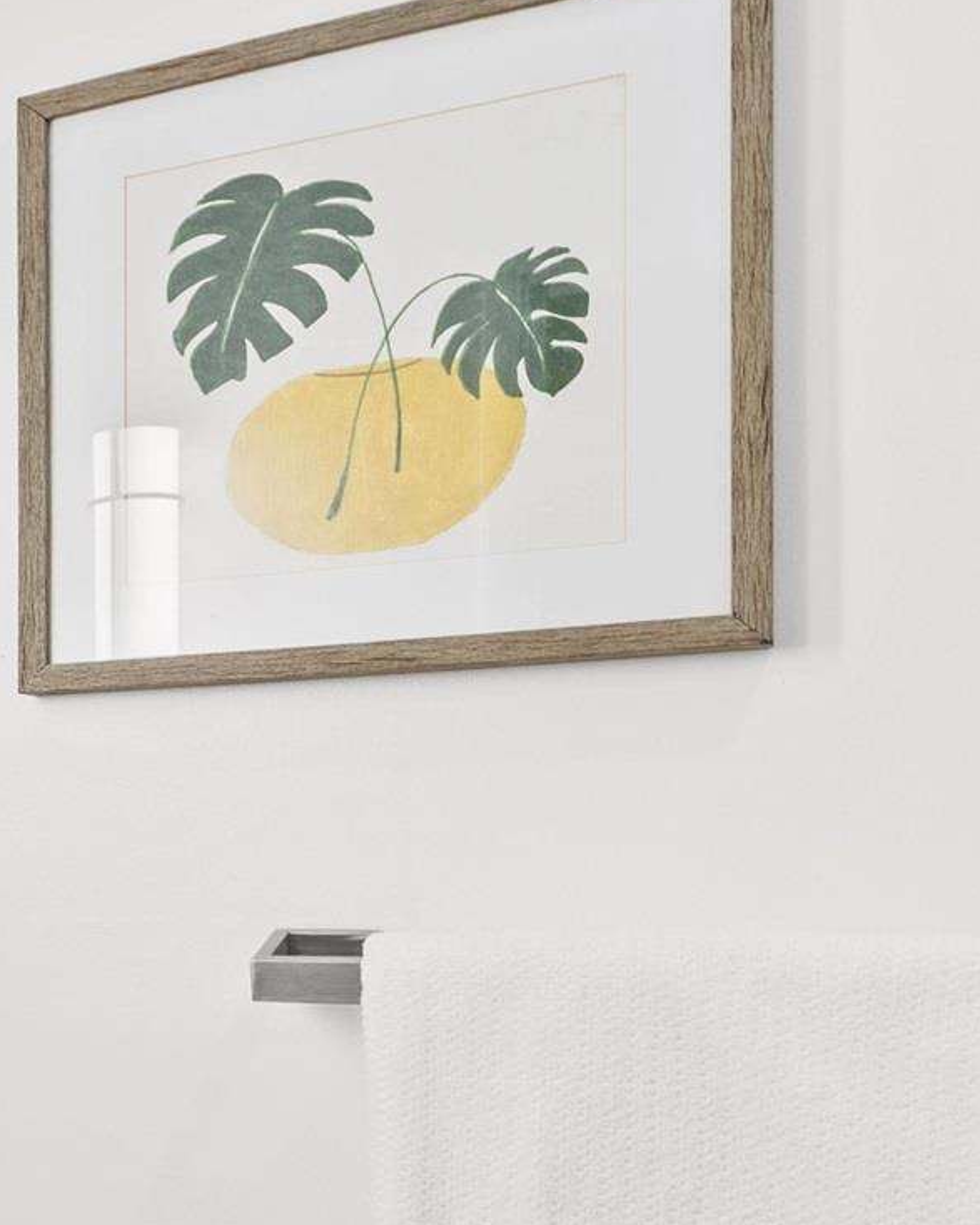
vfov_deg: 32.8
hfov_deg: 18.5
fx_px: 1994
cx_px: -965
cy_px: 1045
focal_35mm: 55
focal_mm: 14
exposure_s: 1/10
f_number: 10
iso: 100
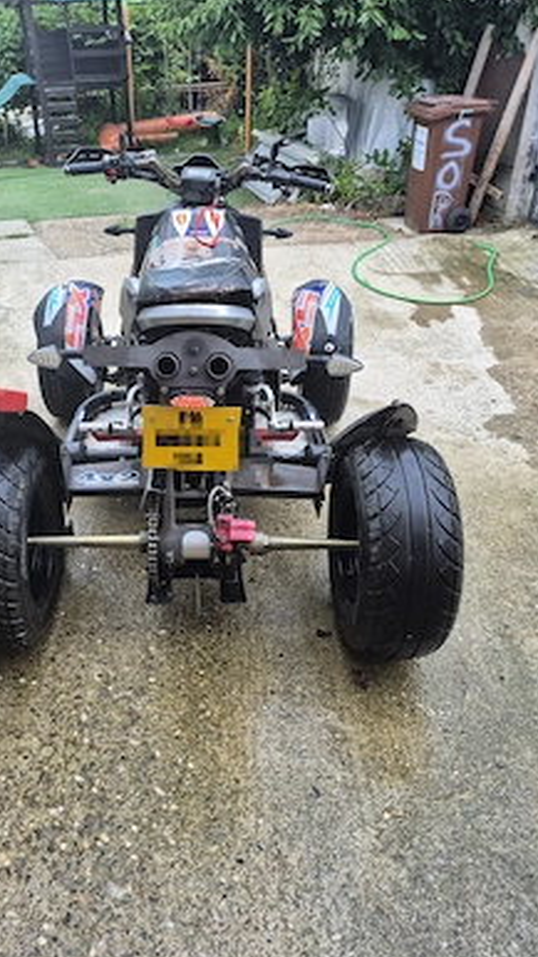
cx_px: 201
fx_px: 660
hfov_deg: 44.0
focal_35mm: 26
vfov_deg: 71.9
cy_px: 486
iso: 25
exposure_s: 1/182
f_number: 1.8
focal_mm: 5.4
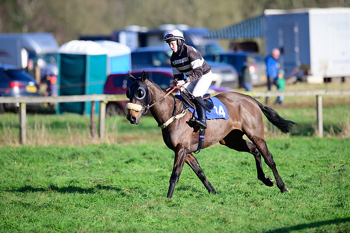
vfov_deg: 3.4
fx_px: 3887
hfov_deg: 5.2
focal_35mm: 400
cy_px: 116
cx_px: 175
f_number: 5
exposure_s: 1/2000
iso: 400
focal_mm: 400
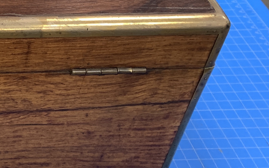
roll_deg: +0.6
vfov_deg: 14.1
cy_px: -1
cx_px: -144
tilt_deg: -39.8
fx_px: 667
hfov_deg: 19.6
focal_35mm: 91
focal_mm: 4.25
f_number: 1.8
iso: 160
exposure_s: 1/60
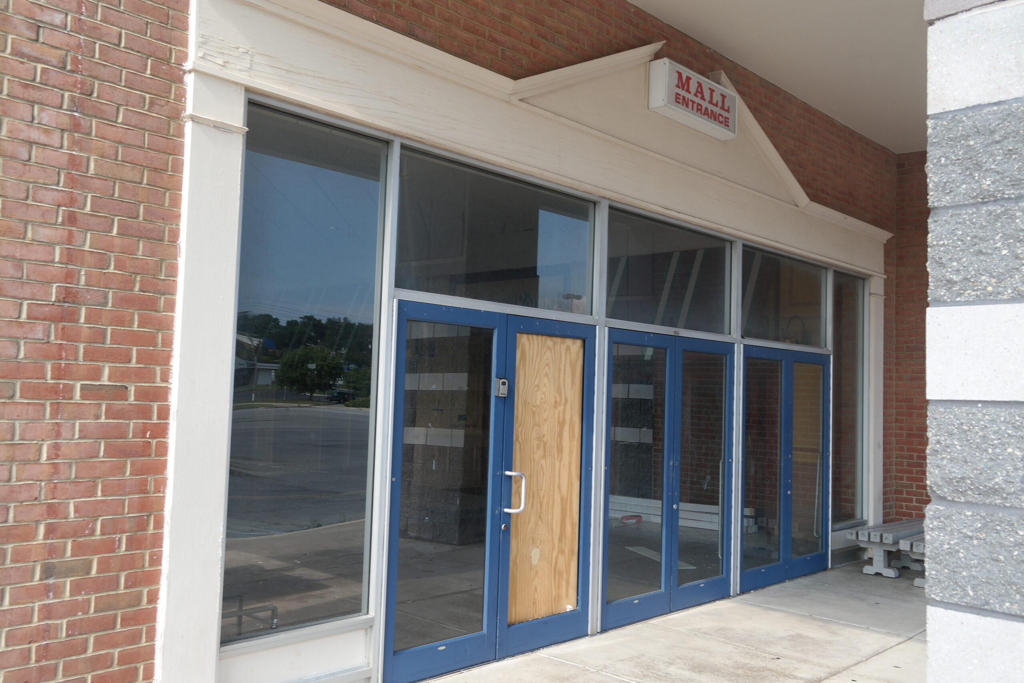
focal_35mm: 30
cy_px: 342
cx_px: 512
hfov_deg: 61.9
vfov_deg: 43.6
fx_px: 853
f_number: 4.5
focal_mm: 20
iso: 100
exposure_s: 1/160
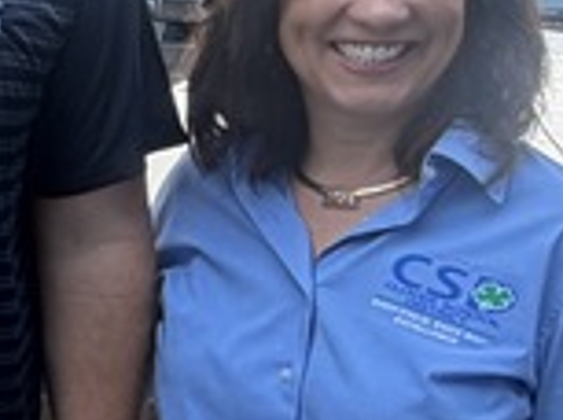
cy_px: 162
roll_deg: -0.9
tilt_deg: -10.5
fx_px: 1525
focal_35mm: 94
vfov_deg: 15.6
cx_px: -548
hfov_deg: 16.3
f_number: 2.2
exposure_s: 1/694
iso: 40
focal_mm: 2.22
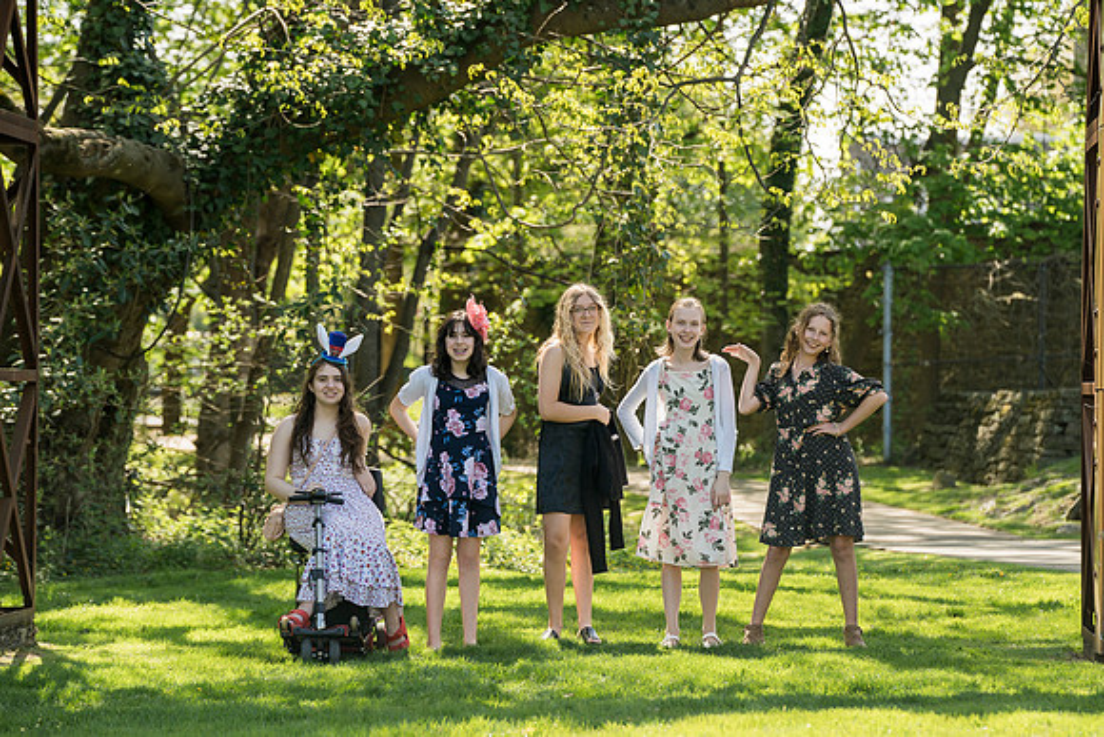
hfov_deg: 16.1
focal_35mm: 128
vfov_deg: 10.8
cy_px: 392
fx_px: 3911
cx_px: 557
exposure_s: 1/250
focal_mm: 120
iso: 100
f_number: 4
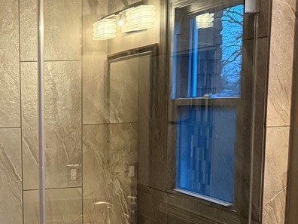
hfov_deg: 29.1
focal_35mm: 62
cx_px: -4
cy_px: 174
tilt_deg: -7.6
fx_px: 534
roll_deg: +2.2
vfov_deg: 23.4
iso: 800
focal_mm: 6.76
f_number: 1.78
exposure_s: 1/60
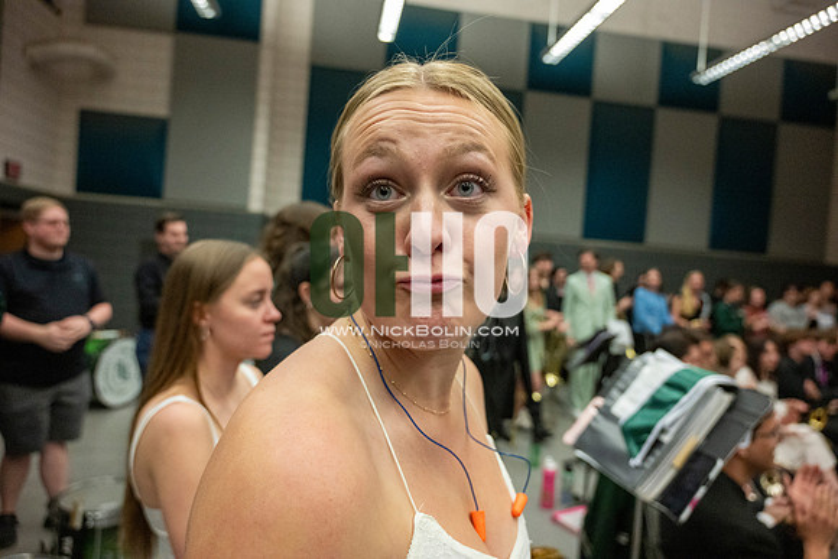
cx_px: 419
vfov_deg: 53.2
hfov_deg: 73.7
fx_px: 559
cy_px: 280
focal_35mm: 24
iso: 10000
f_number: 4
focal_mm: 24
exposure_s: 1/500
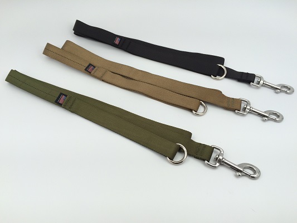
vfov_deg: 48.2
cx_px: 148
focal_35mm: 29
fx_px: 249
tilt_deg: -50.7
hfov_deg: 61.6
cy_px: 112
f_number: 2.2
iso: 32
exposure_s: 1/191
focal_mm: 4.15
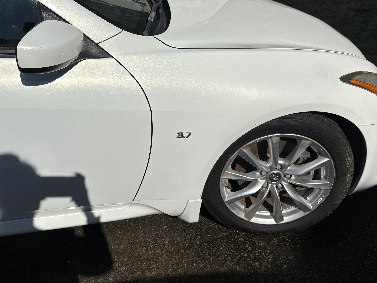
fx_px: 403
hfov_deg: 50.0
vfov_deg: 38.1
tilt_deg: -23.4
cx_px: 159
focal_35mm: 37
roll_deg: +1.7
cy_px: 88
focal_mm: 5.96
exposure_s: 1/10101
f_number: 1.6
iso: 32
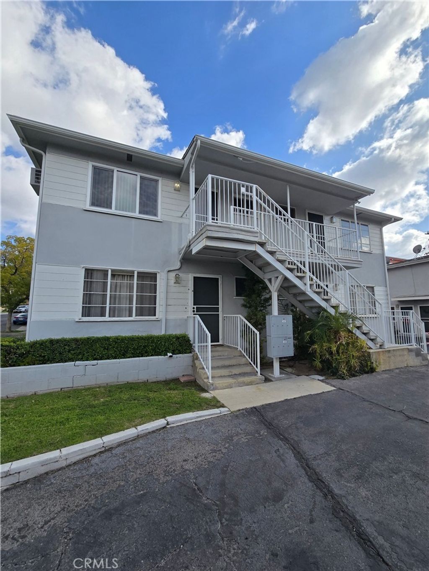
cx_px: 214
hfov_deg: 89.9
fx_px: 215
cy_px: 286
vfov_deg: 106.2
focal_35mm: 13
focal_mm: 2.2
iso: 50
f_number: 2.2
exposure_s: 1/2071
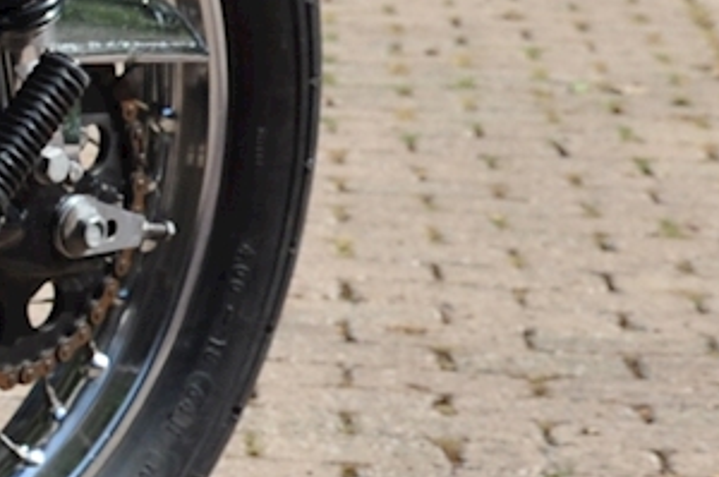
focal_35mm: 403
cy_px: -253
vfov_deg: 3.4
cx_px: -1028
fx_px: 8036
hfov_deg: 5.0
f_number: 9
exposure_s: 1/320
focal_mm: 42
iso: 200
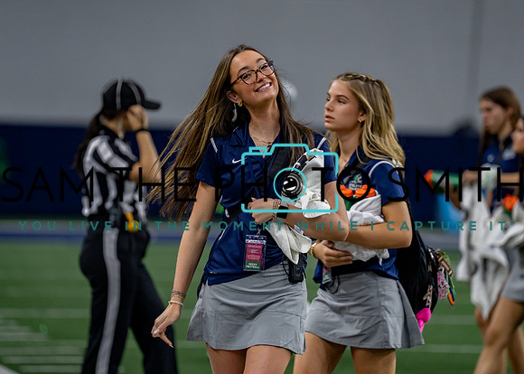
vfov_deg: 5.8
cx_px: 266
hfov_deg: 8.1
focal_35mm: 248
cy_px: 166
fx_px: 3685
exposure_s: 1/1000
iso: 1600
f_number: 2.8
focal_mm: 200
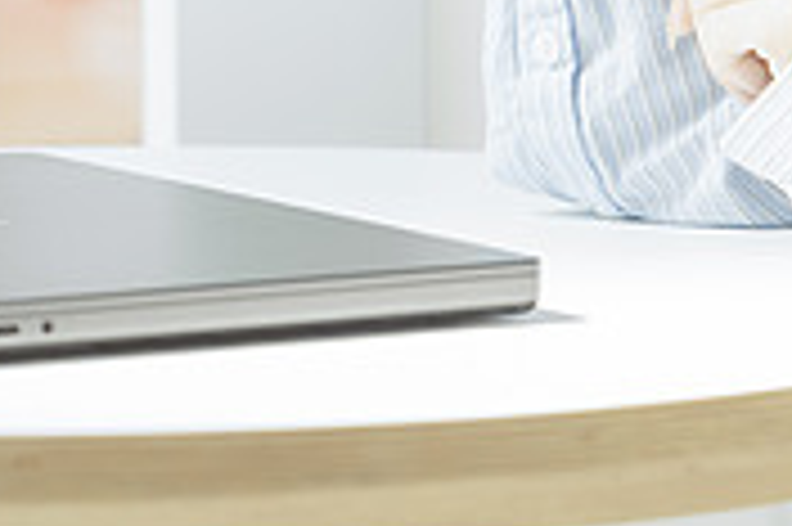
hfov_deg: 6.6
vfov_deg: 4.3
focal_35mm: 311
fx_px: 6835
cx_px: 648
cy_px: -580
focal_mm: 70
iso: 100
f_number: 2.8
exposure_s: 1/100
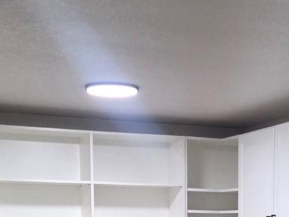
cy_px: 312
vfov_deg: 15.6
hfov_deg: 22.0
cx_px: 229
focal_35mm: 88
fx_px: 735
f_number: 1.8
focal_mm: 5.4
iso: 250
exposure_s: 1/120
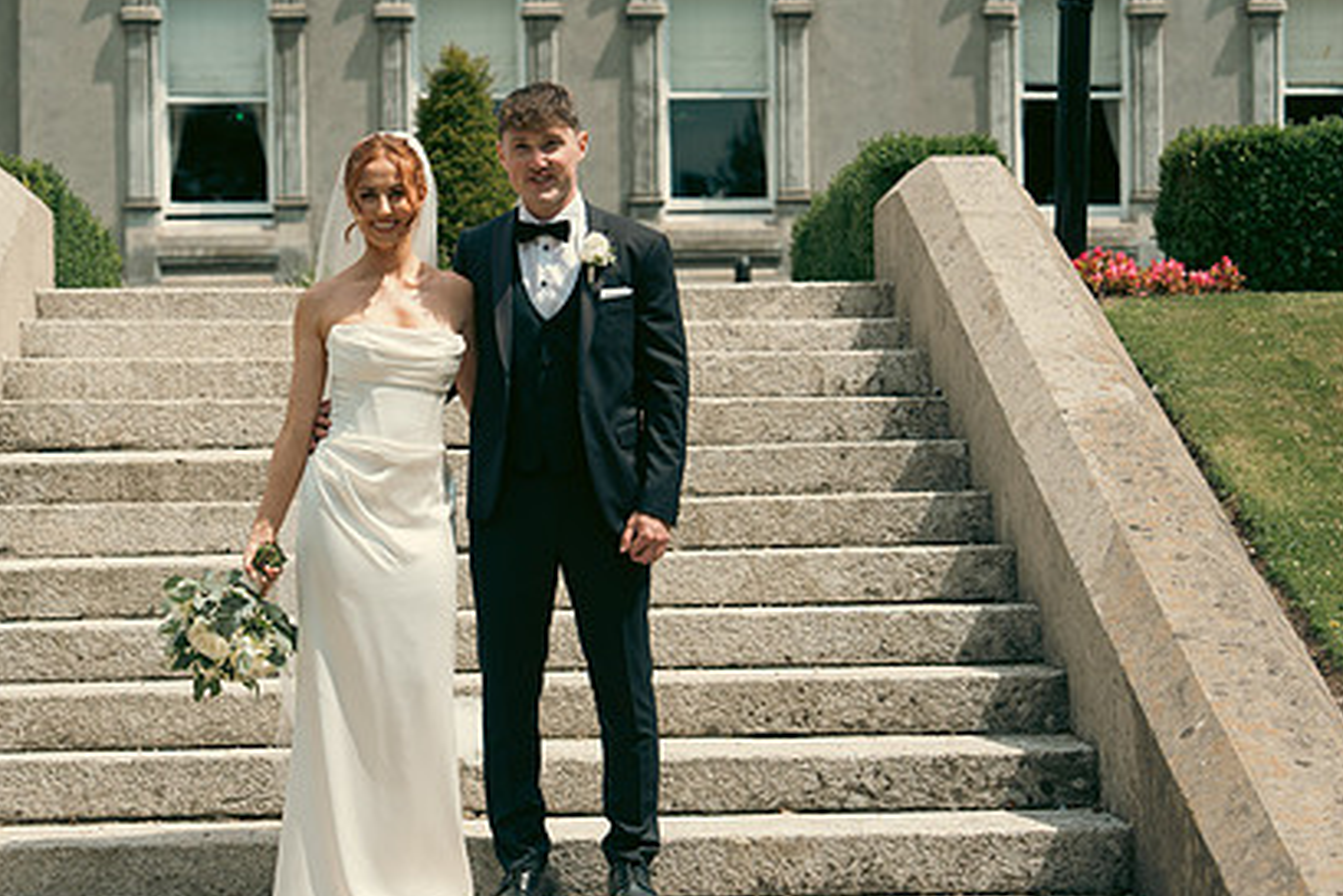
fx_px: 3172
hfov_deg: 23.9
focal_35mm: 85
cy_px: 497
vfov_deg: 16.1
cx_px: 522
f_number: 3.5
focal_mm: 60
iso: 125
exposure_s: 1/1250
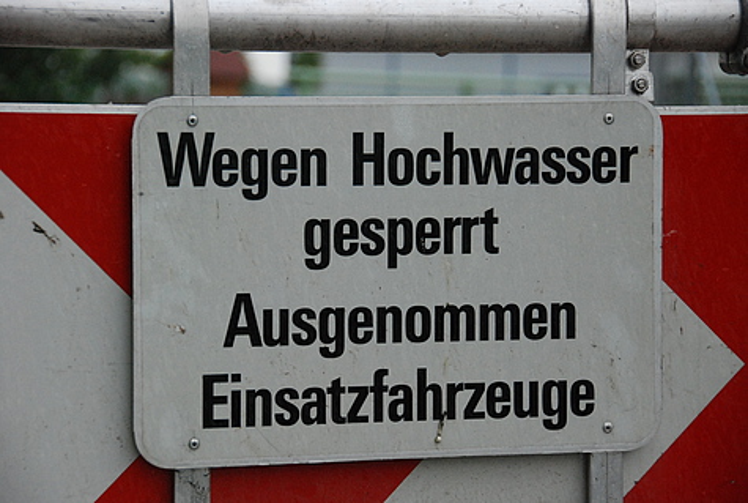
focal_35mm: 135
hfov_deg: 15.2
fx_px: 2811
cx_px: 374
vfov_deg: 10.2
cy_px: 252
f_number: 5.6
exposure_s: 1/500
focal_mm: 90
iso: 1250
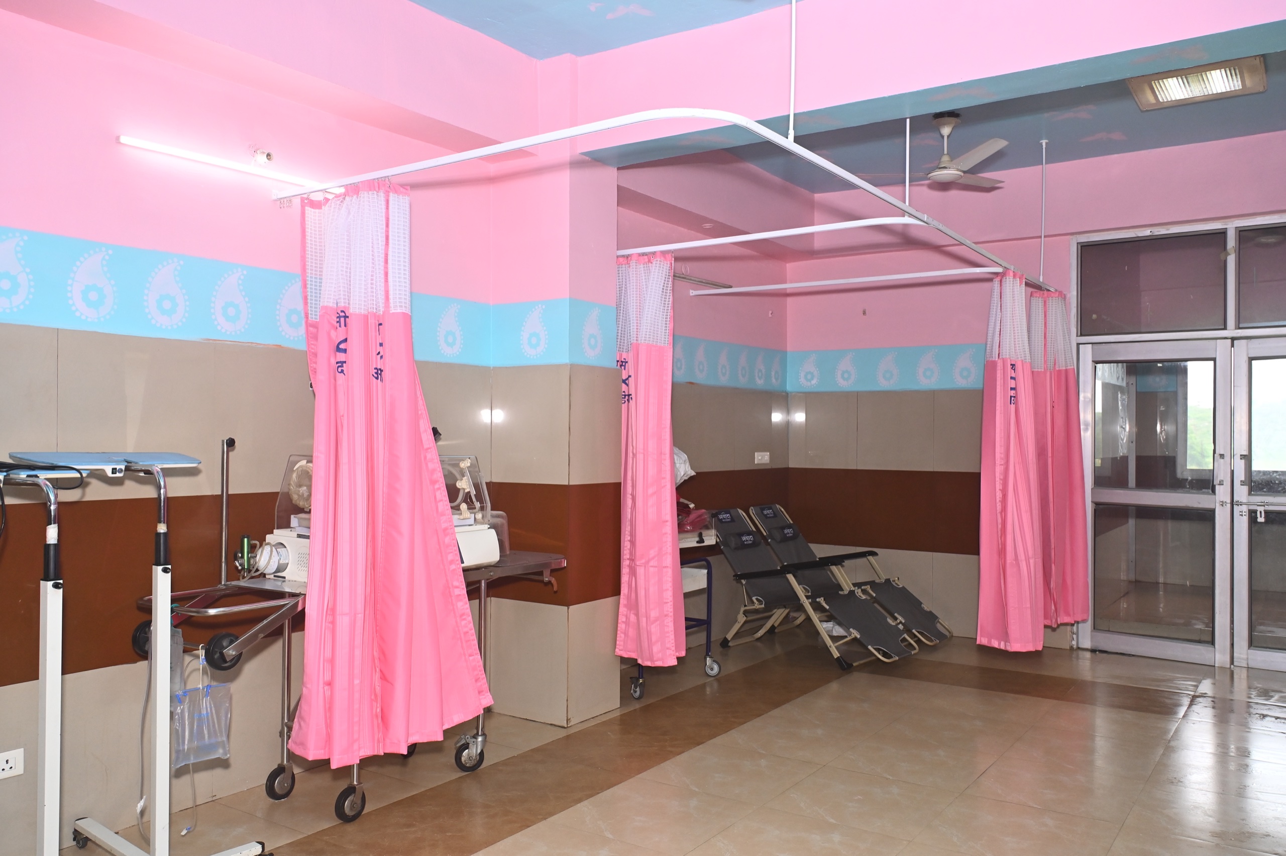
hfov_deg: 63.7
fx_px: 1035
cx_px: 643
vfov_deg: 44.9
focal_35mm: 29
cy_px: 428
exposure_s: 1/160
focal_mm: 29
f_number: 6.3
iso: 1600
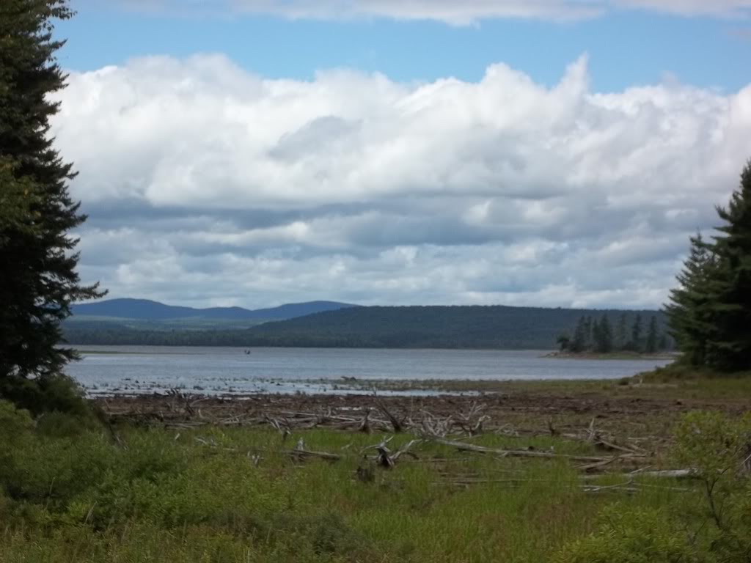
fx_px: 2083
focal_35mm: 96
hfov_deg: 20.4
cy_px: 282
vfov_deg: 15.4
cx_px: 376
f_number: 5.2
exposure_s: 1/500
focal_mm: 17.1
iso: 64
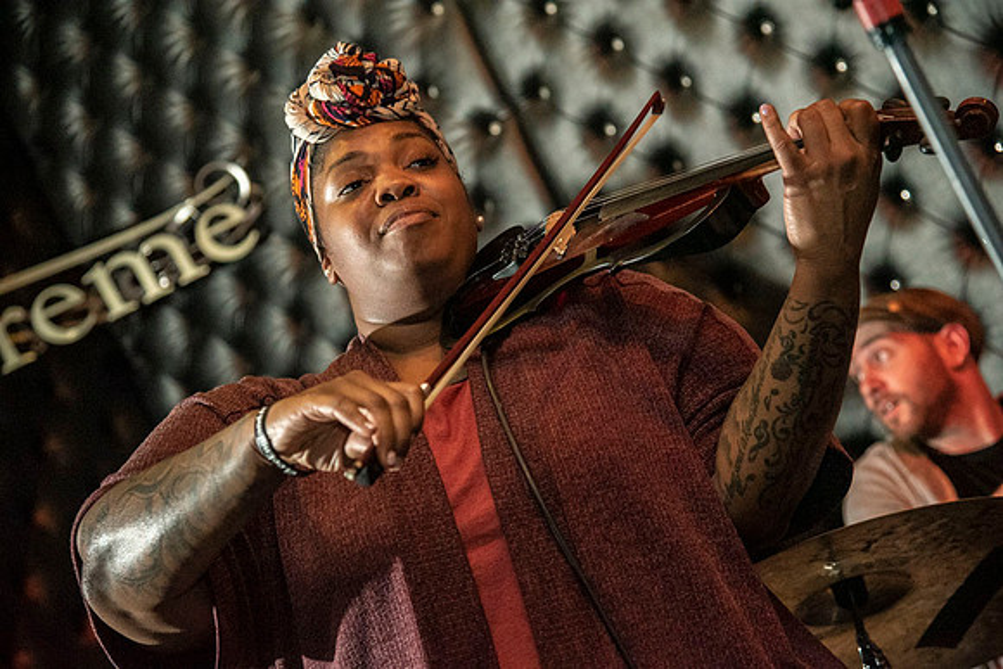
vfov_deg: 15.9
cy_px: 334
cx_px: 502
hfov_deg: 23.6
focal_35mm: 86
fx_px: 2397
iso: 6400
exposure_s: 1/200
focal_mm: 86
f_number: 4
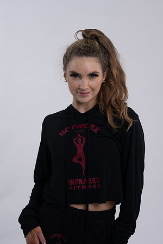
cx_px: 82
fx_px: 577
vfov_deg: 23.9
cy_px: 122
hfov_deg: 16.1
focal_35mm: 85
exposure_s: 1/125
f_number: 4
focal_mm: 85
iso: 125
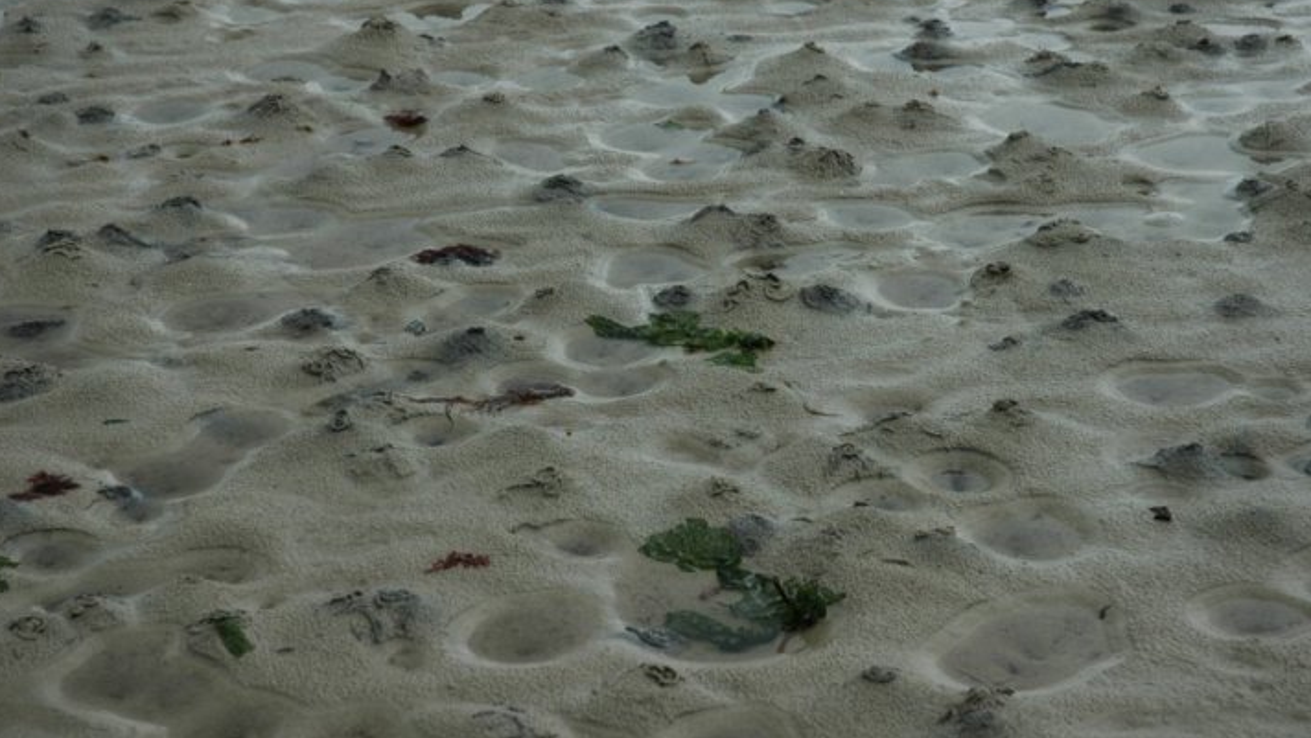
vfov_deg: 13.8
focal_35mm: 88
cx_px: 654
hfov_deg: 24.3
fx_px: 3044
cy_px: 300
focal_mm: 55
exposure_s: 1/160
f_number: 6.3
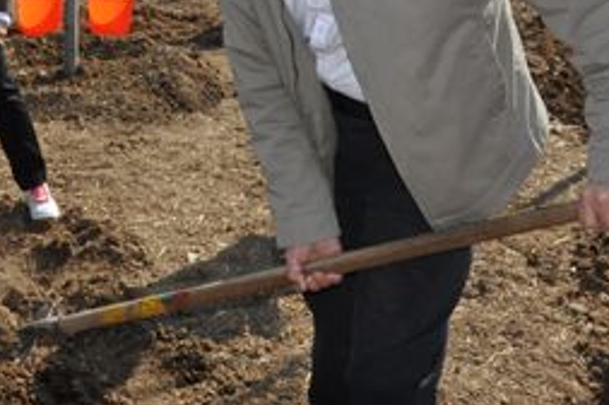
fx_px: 1081
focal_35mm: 64
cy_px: -35
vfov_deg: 20.3
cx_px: 113
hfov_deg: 30.6
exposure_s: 1/200
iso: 800
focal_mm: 18
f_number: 22
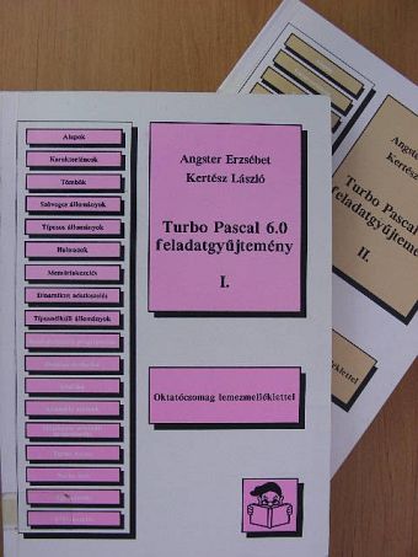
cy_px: 278
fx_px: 708
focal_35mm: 44
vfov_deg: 42.9
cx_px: 209
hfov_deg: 32.9
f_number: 3.5
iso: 100
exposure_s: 1/29.5
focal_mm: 7.4
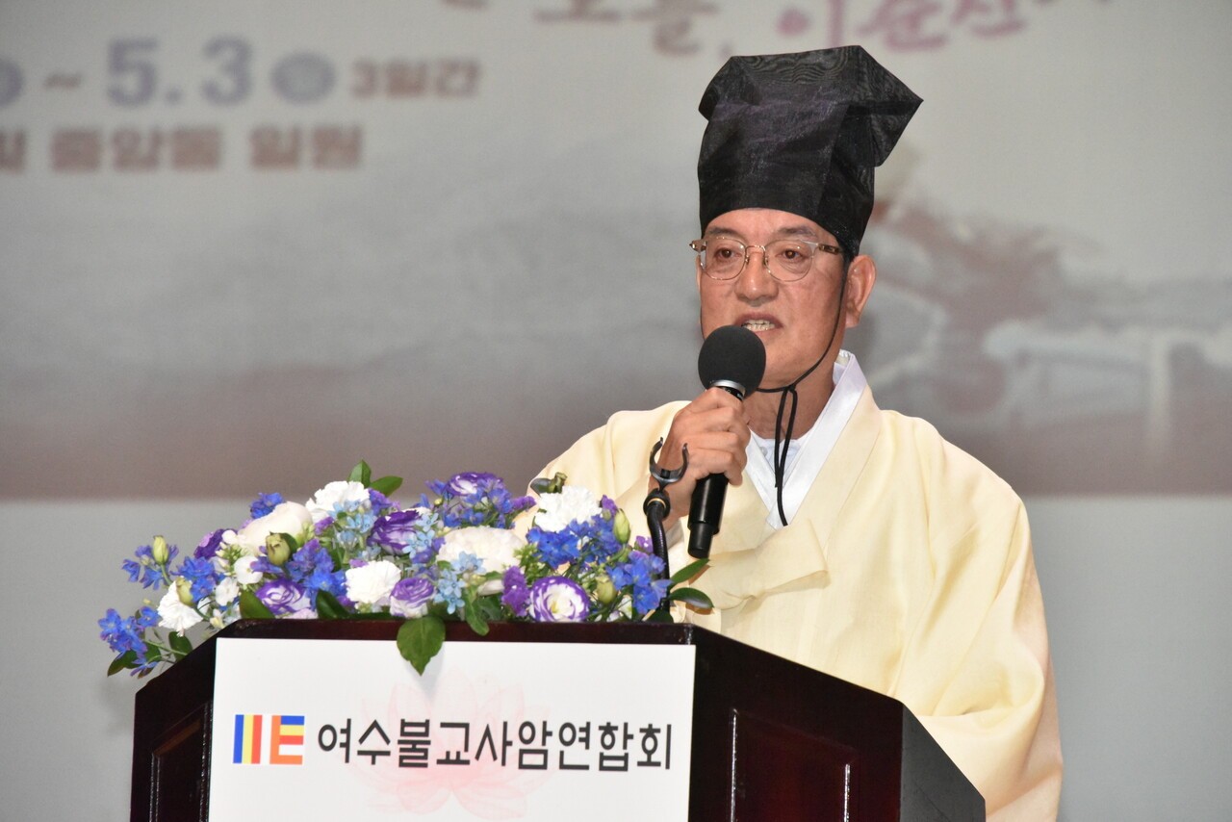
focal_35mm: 250
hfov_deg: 8.2
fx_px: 8557
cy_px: 411
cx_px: 616
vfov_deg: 5.5
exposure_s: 1/250
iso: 9000
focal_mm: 250
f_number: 9
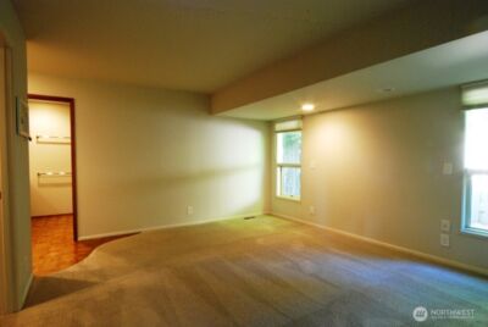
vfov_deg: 67.6
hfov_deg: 89.9
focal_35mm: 18
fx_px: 244
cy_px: 164
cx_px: 244
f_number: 22
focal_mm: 12
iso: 1250
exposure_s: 1
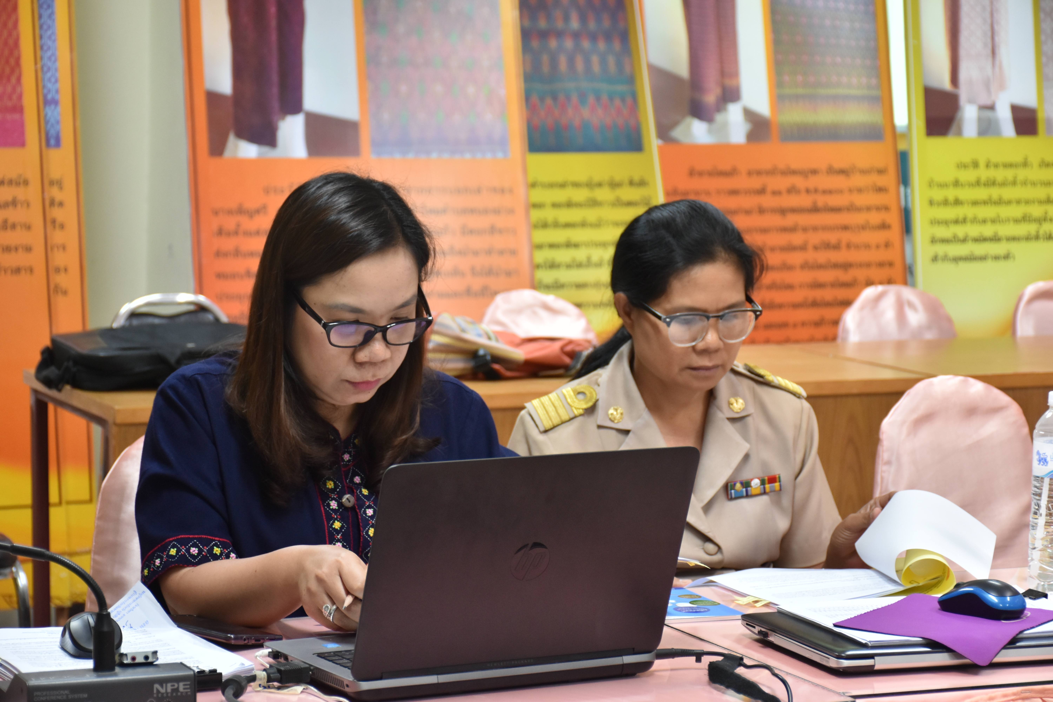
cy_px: 351
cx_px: 526
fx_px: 2896
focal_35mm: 99
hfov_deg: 20.6
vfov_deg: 13.8
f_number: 5
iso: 800
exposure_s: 1/40
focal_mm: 66
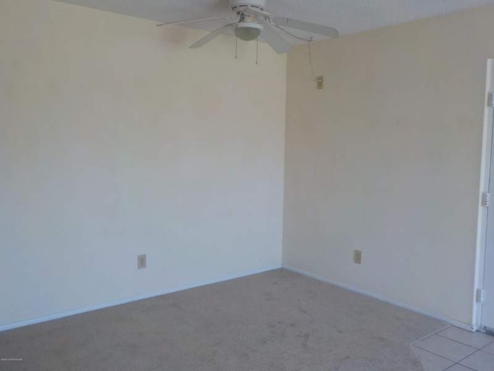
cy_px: 186
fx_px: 428
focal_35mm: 30
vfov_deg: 46.8
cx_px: 247
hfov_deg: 60.0
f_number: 3.3
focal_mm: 4.1
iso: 180
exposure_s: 1/30
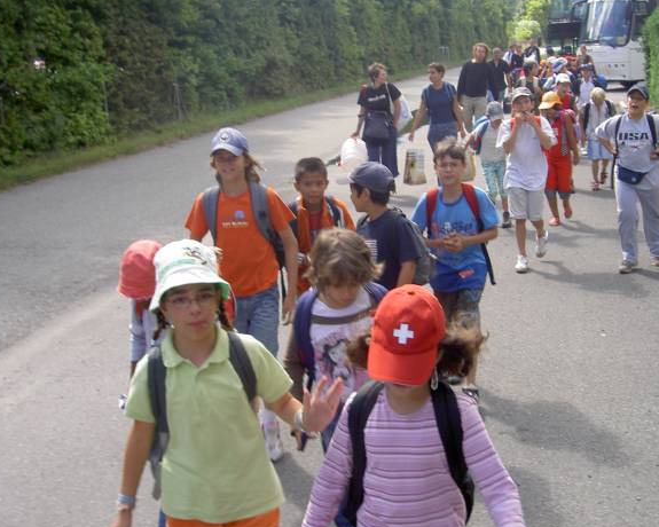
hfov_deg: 35.3
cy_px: 261
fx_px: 1034
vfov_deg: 28.6
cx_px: 375
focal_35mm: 53
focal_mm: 8
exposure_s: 1/125
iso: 100
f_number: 4.7
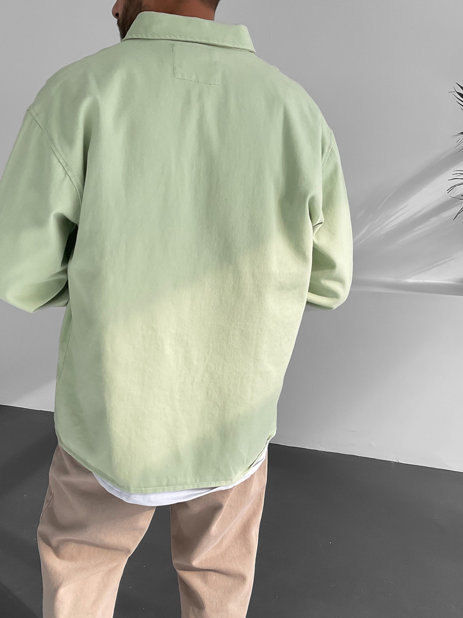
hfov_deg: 37.7
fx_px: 678
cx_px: 222
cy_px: 386
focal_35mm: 38
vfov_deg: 48.5
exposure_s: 1/120
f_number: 1.8
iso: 32
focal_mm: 3
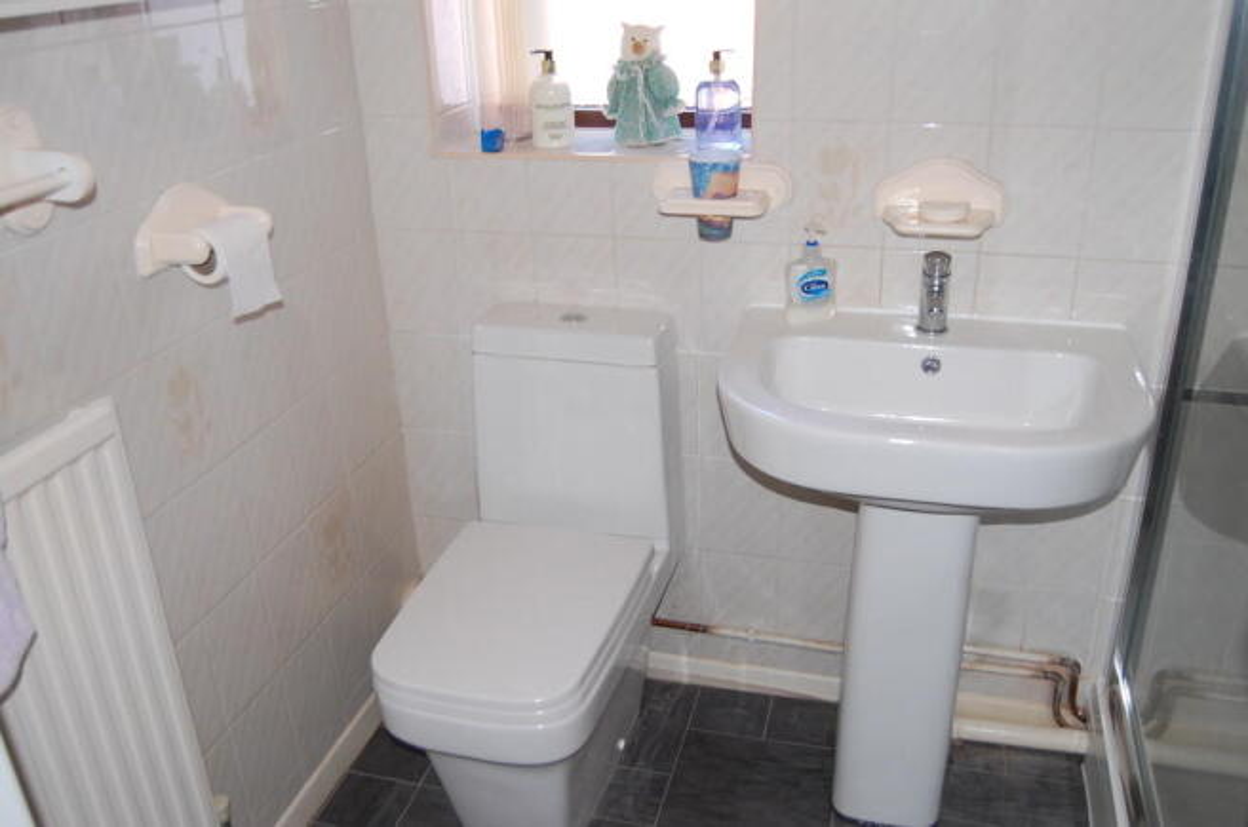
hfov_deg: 62.0
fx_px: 1038
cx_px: 624
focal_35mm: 30
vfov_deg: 43.5
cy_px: 414
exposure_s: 1/60
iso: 400
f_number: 3.8
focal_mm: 20
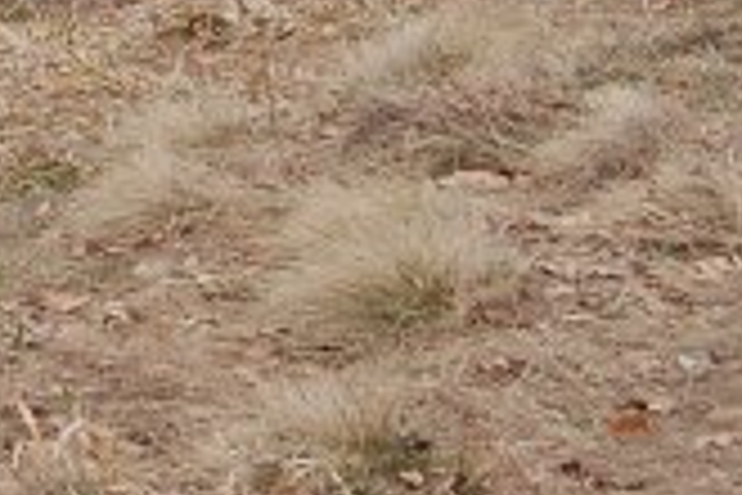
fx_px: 5091
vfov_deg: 5.4
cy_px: -526
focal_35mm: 247
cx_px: -472
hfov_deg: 8.1
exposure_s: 1/250
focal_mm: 34
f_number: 5
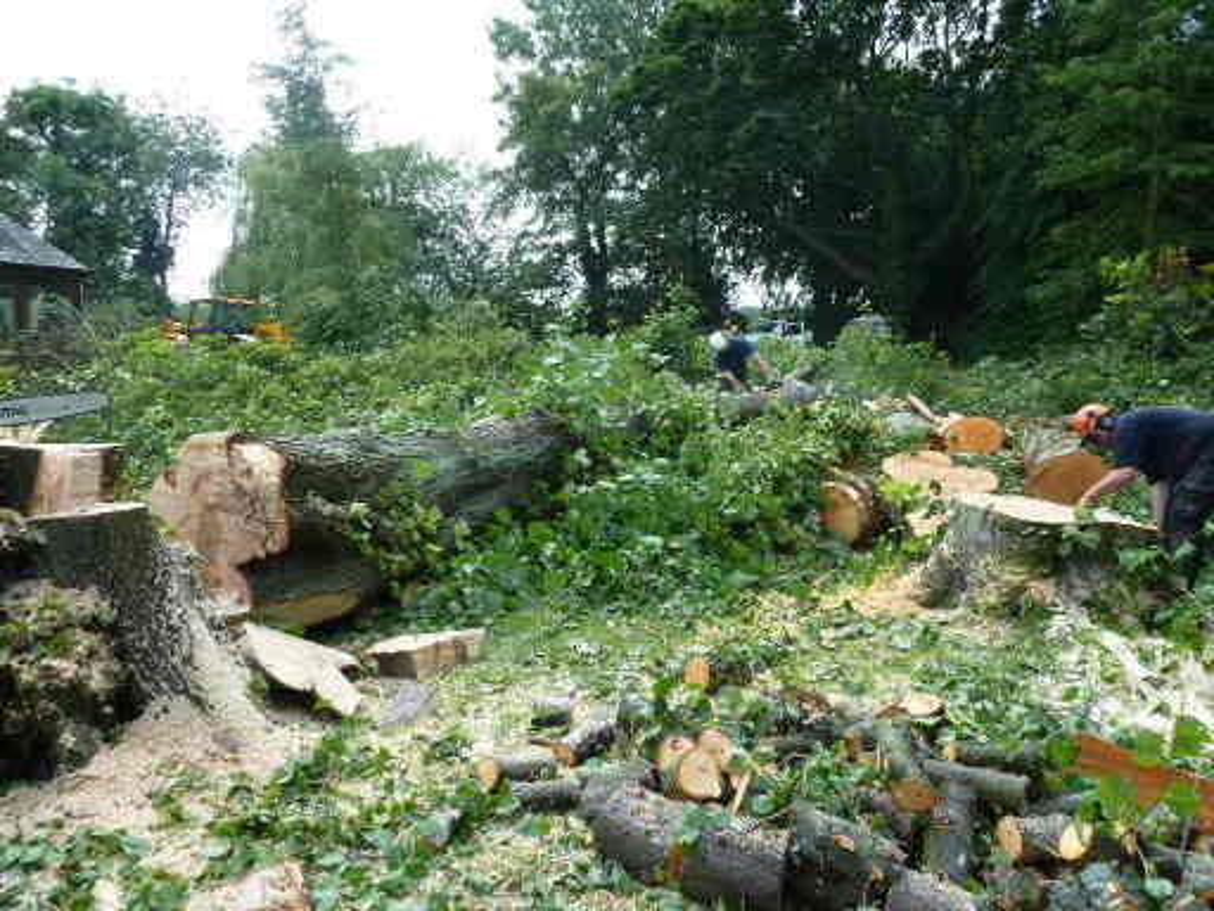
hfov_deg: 69.4
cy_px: 456
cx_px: 607
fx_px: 877
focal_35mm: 25
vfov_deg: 54.9
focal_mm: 4.1
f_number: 4
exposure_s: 1/100
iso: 80
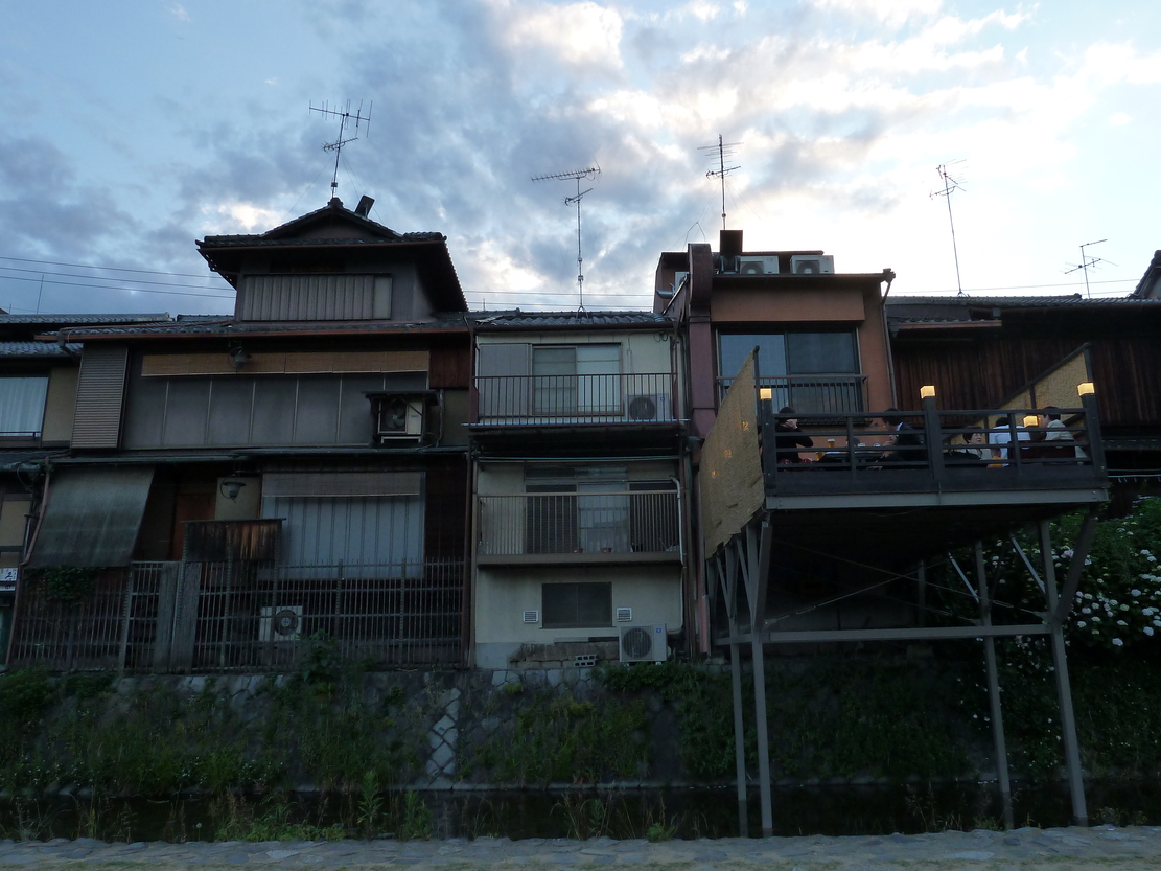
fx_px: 905
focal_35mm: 27
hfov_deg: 65.3
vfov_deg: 51.3
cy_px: 413
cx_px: 622
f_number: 4
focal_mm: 4.1
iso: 125
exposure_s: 1/100
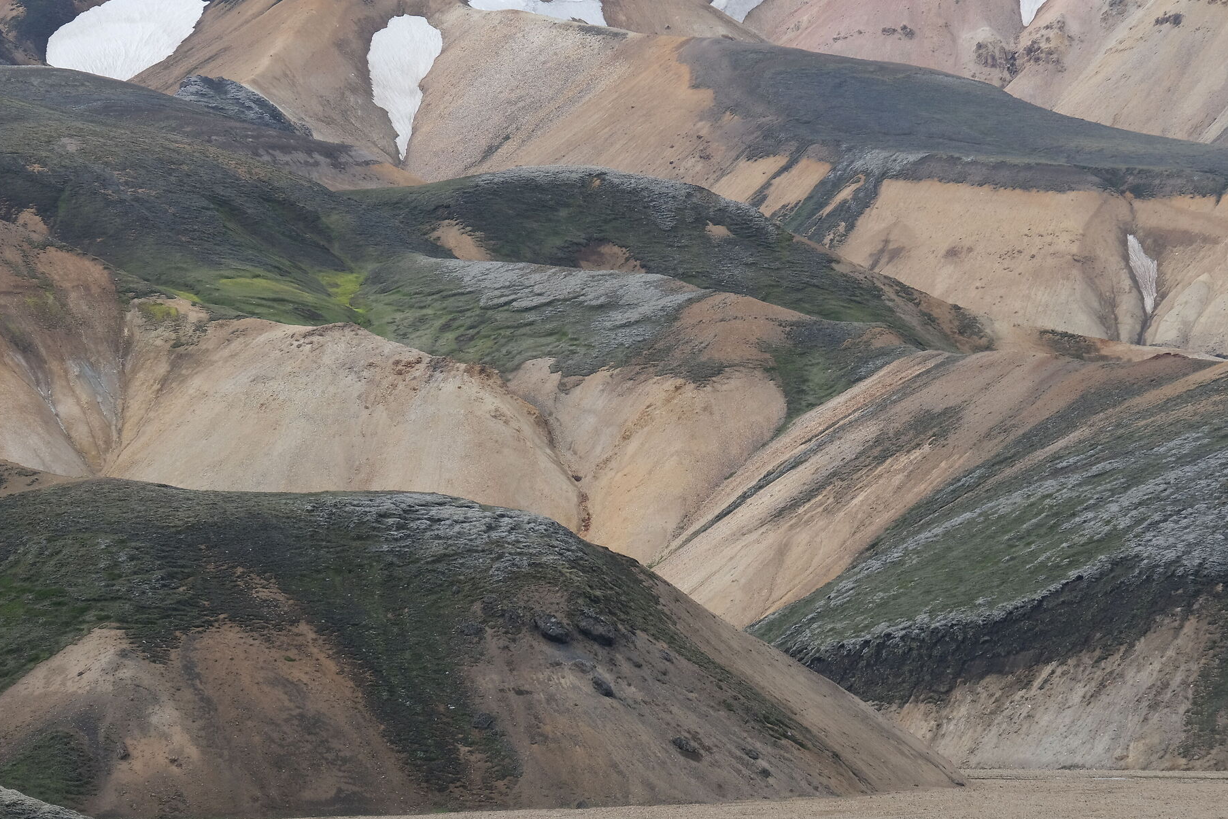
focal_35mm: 311
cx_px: 757
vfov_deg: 4.4
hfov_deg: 6.6
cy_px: 441
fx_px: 10608
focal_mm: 156.1
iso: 200
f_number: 8
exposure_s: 1/250
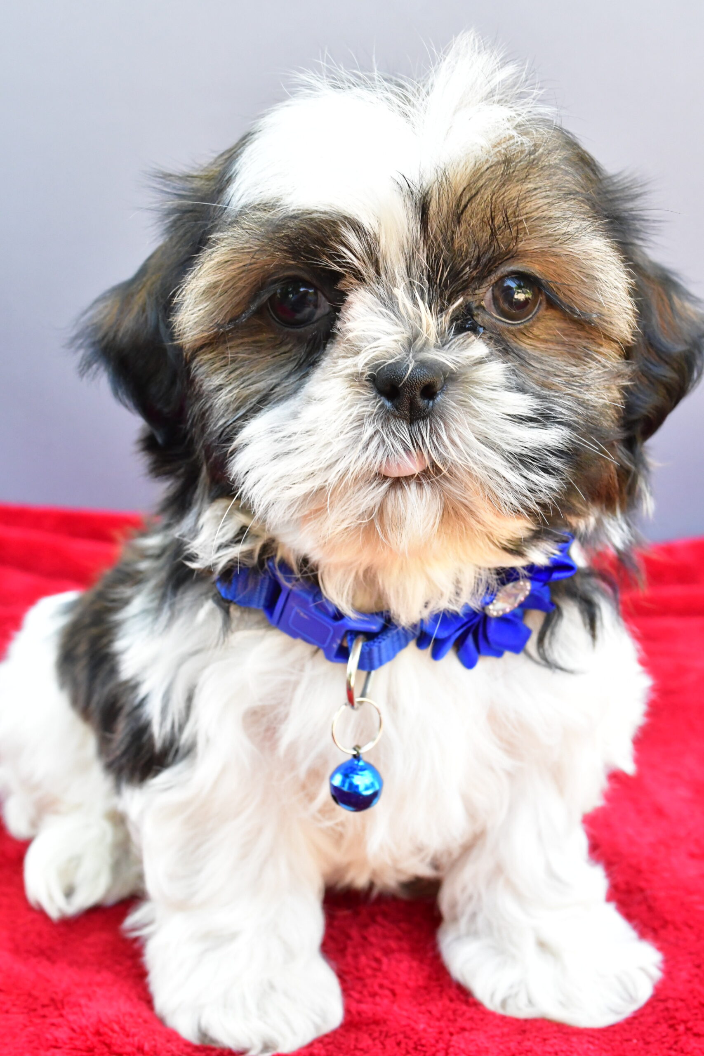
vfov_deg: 46.4
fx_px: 1232
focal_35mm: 42
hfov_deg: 31.9
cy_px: 528
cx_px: 352
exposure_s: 1/160
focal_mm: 28
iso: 3200
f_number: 9
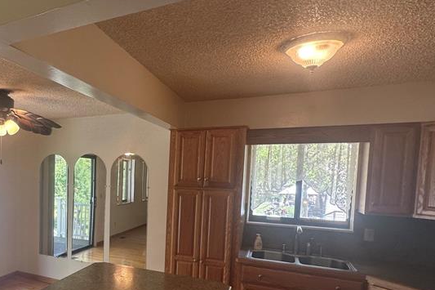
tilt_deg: -4.0
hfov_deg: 59.2
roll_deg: -1.0
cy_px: 196
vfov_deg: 45.6
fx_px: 338
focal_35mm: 28
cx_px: 73
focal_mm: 2.22
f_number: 2.2
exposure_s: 1/120
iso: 64
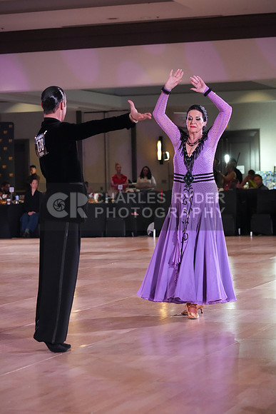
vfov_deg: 19.5
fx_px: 1207
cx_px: 138
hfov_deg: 13.0
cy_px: 207
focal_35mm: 105
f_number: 5
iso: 8000
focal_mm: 105
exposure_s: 1/400
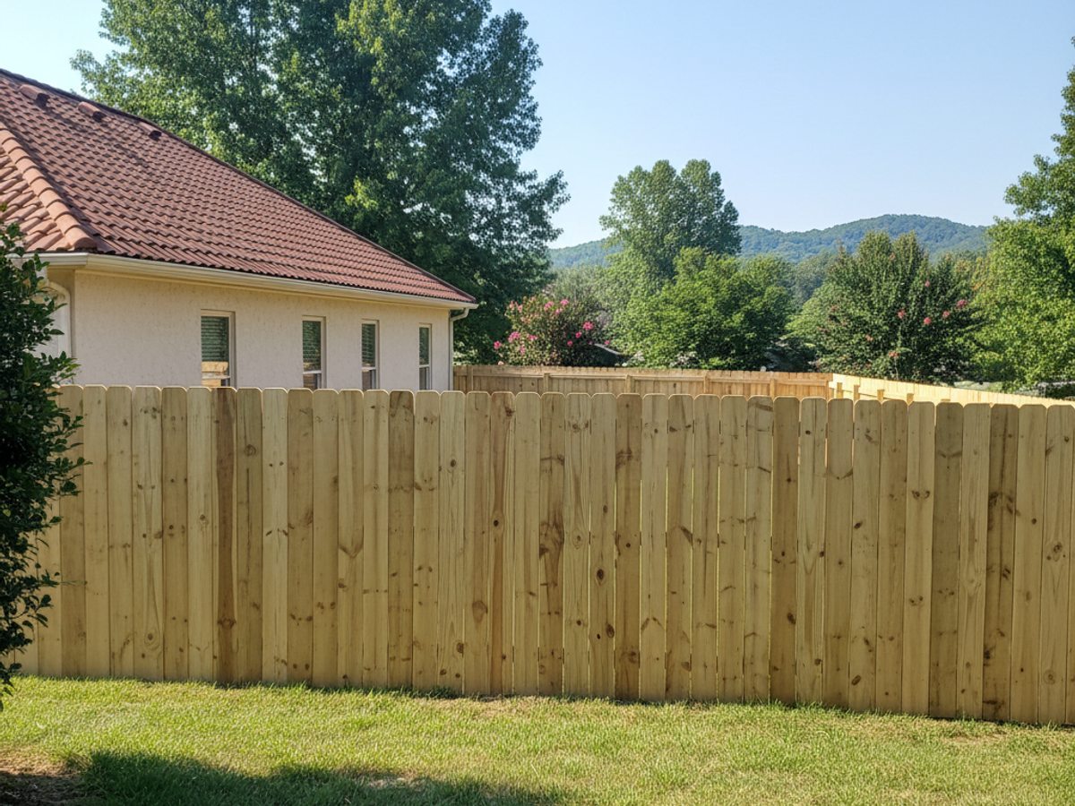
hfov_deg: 71.6
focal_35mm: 24
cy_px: 403
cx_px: 538
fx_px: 745
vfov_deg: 56.8
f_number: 1.68
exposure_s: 1/710
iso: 1536
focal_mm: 6.8
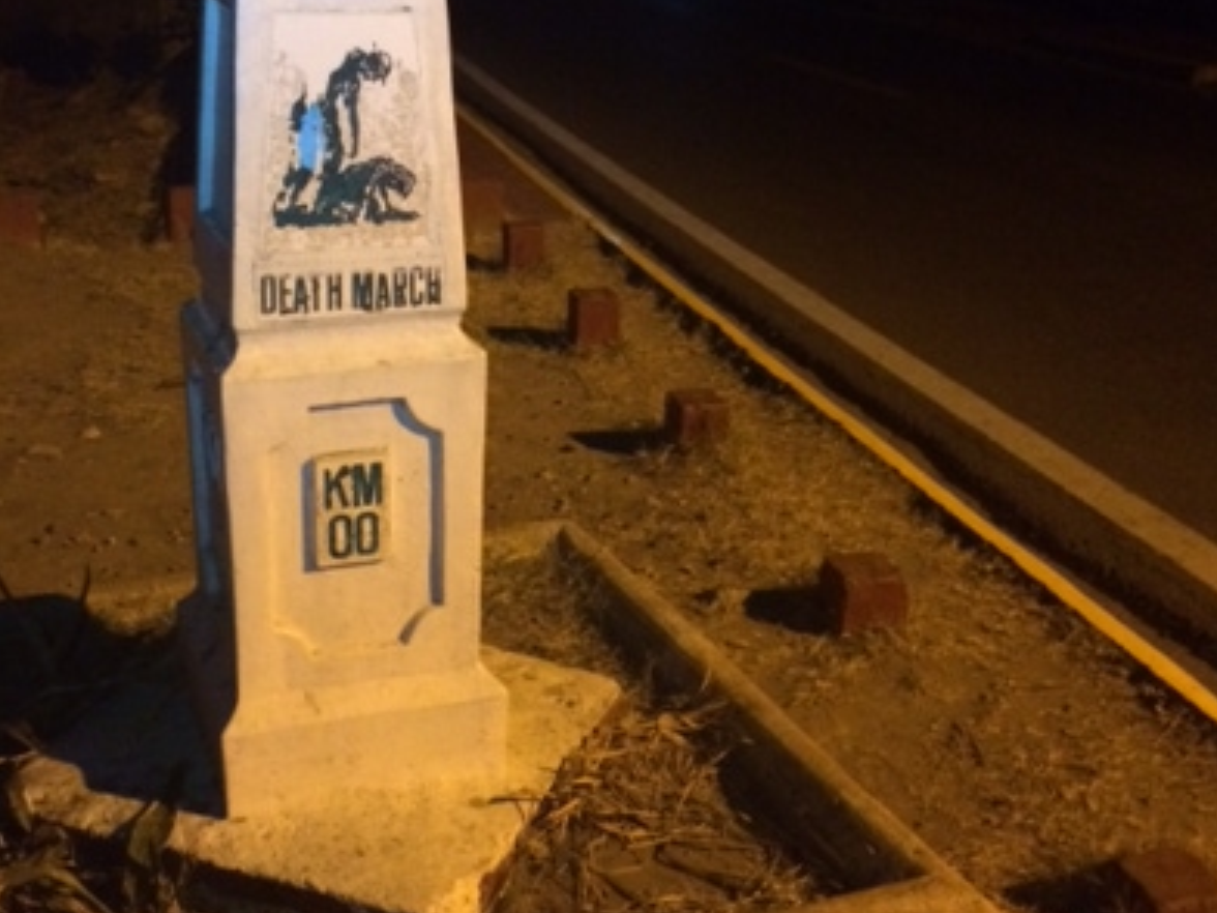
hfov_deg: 38.8
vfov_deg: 29.6
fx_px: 1723
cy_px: 385
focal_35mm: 49
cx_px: 491
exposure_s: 1/15
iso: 400
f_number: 2.2
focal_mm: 4.12
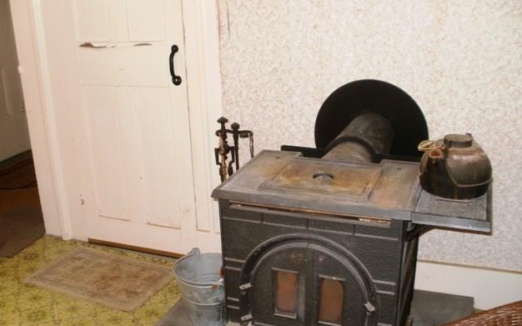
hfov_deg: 50.4
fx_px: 555
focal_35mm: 39
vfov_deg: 32.7
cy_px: 174
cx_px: 259
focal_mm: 6.3
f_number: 3.5
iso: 200
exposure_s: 1/30
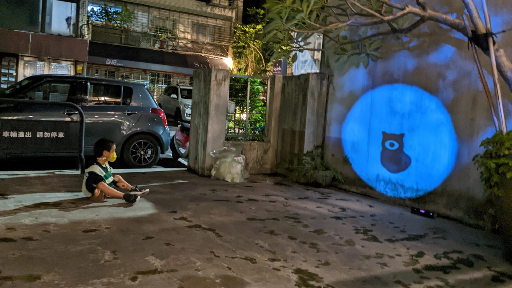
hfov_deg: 64.3
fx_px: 407
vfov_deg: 38.8
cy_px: 115
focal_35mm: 30
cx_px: 254
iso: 714
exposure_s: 1/20
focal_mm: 4.38
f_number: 1.73
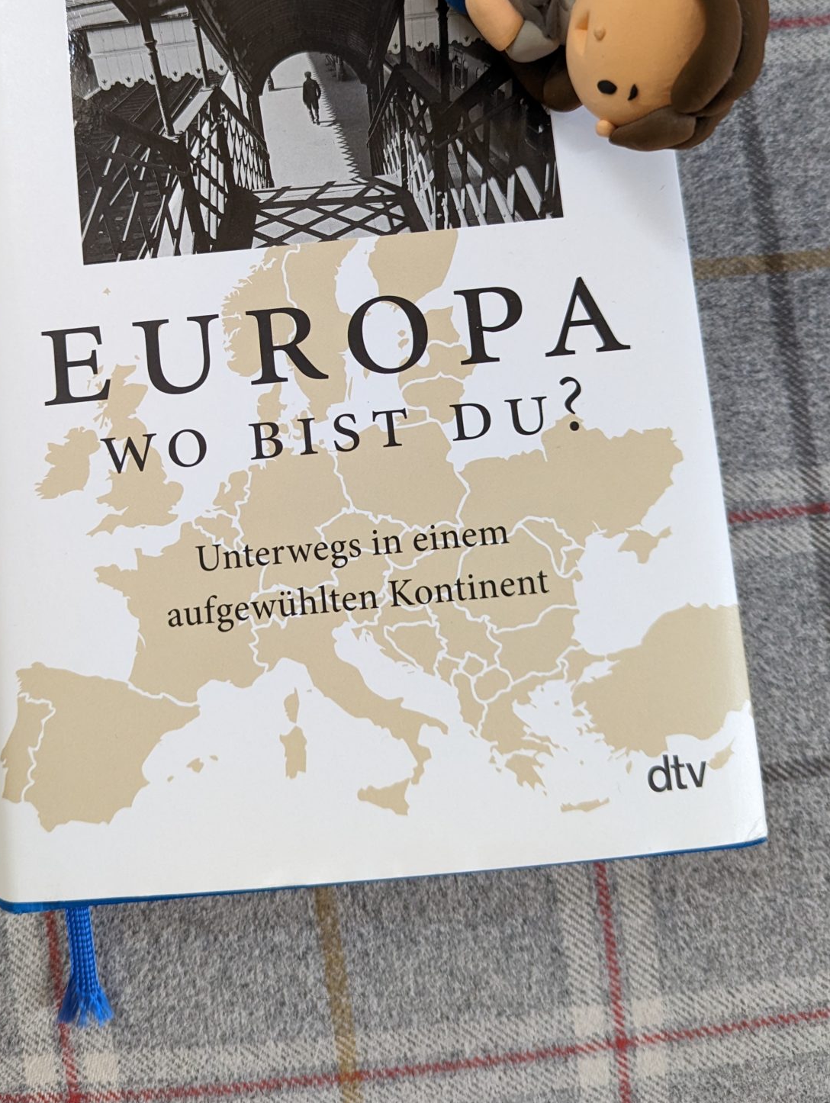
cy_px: 365
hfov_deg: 41.6
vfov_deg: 52.8
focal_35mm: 34
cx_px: 309
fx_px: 1085
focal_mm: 6.81
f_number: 1.85
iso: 423
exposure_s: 1/49.8
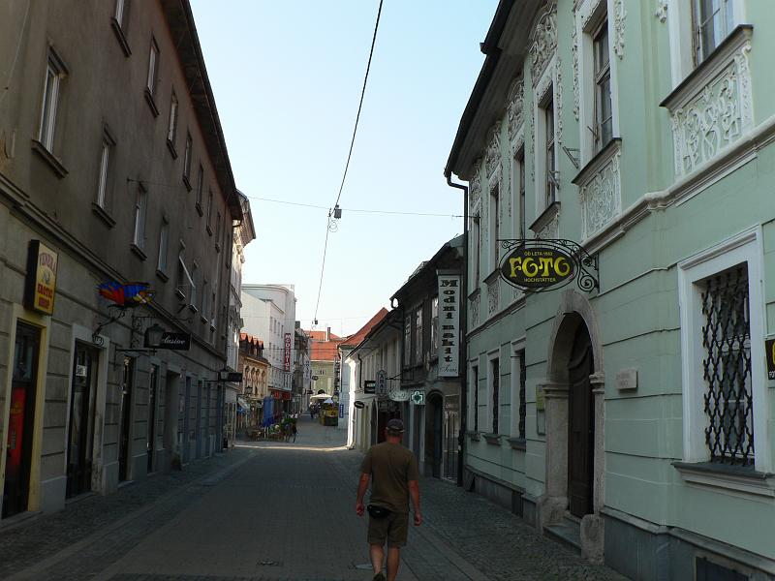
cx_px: 388
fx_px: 806
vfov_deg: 39.7
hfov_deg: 51.4
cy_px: 290
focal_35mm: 36
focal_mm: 6
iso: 80
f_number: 4
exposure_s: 1/250
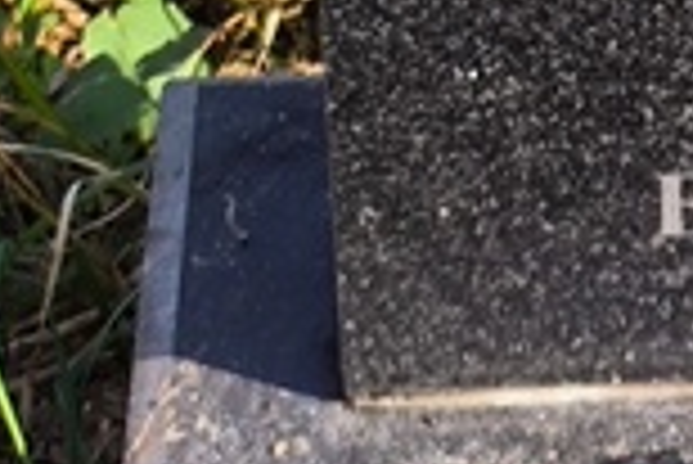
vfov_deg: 5.0
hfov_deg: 7.5
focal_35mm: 270
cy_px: -644
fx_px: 5202
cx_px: 988
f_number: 1.7
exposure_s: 1/470
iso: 50
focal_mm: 4.71
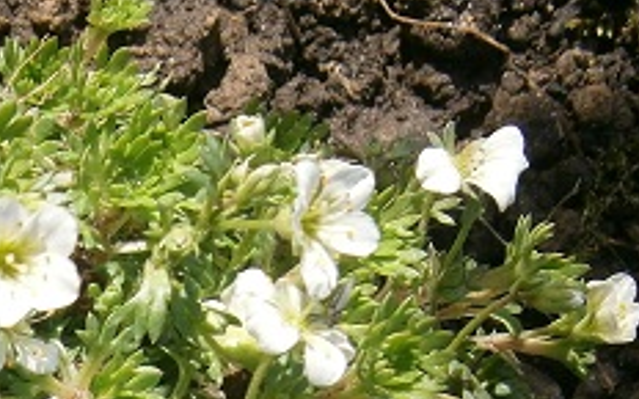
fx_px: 2804
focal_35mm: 161
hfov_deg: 12.7
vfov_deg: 7.9
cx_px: -83
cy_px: 658
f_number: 3.4
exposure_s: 1/400
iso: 80
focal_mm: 8.3
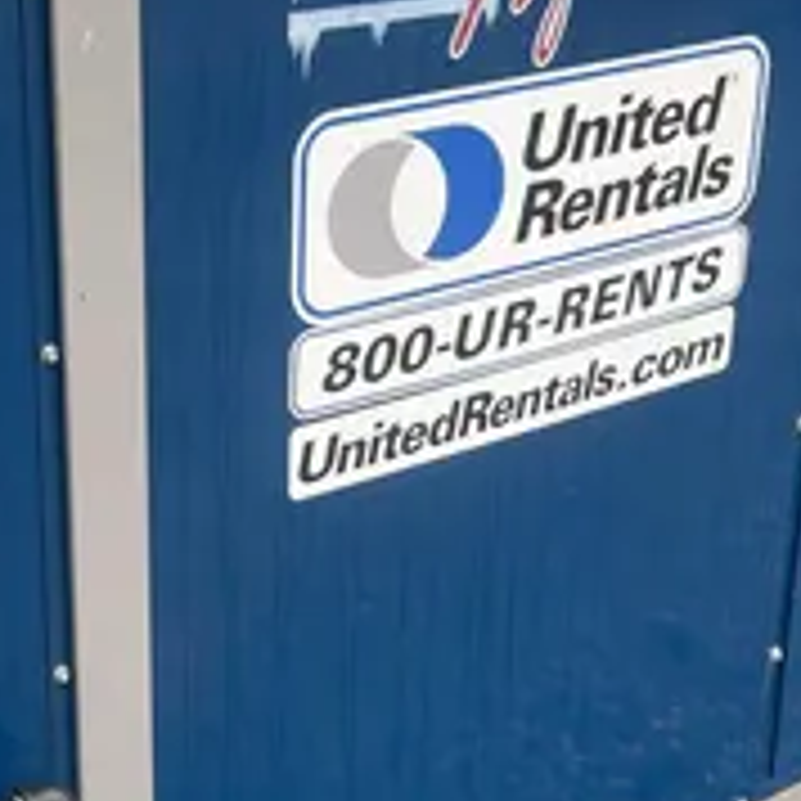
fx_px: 1859
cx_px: 212
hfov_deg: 24.1
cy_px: 385
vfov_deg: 24.3
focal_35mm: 71
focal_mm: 4.2
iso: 32
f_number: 1.6
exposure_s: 1/219
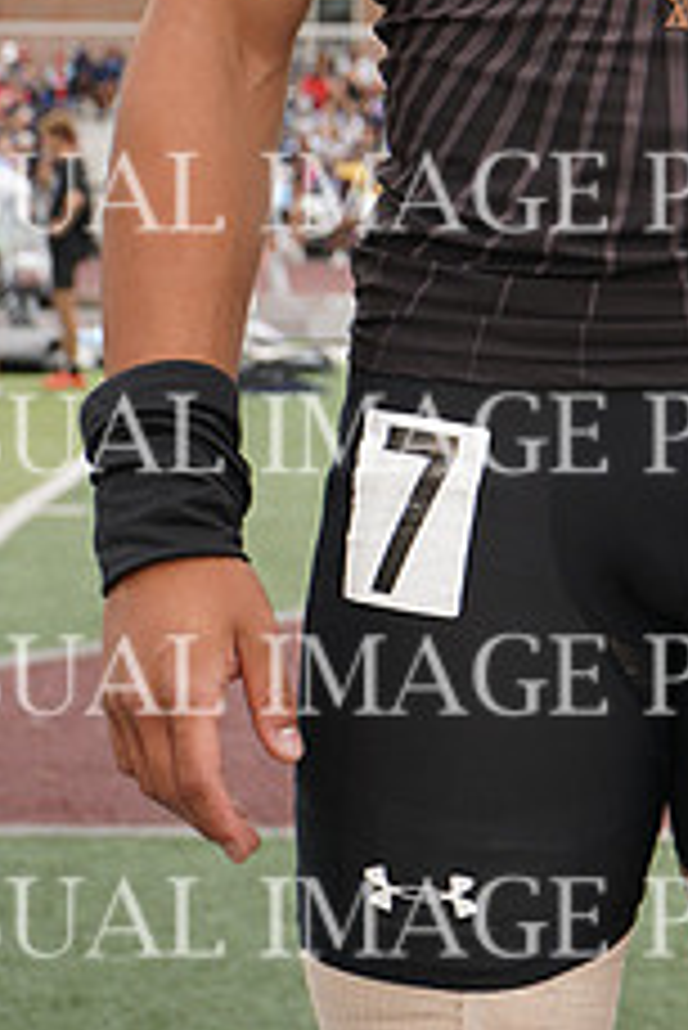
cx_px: 614
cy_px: -171
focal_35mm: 177
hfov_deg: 7.7
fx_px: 5066
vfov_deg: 11.4
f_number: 8
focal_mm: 70
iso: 200
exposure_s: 1/160
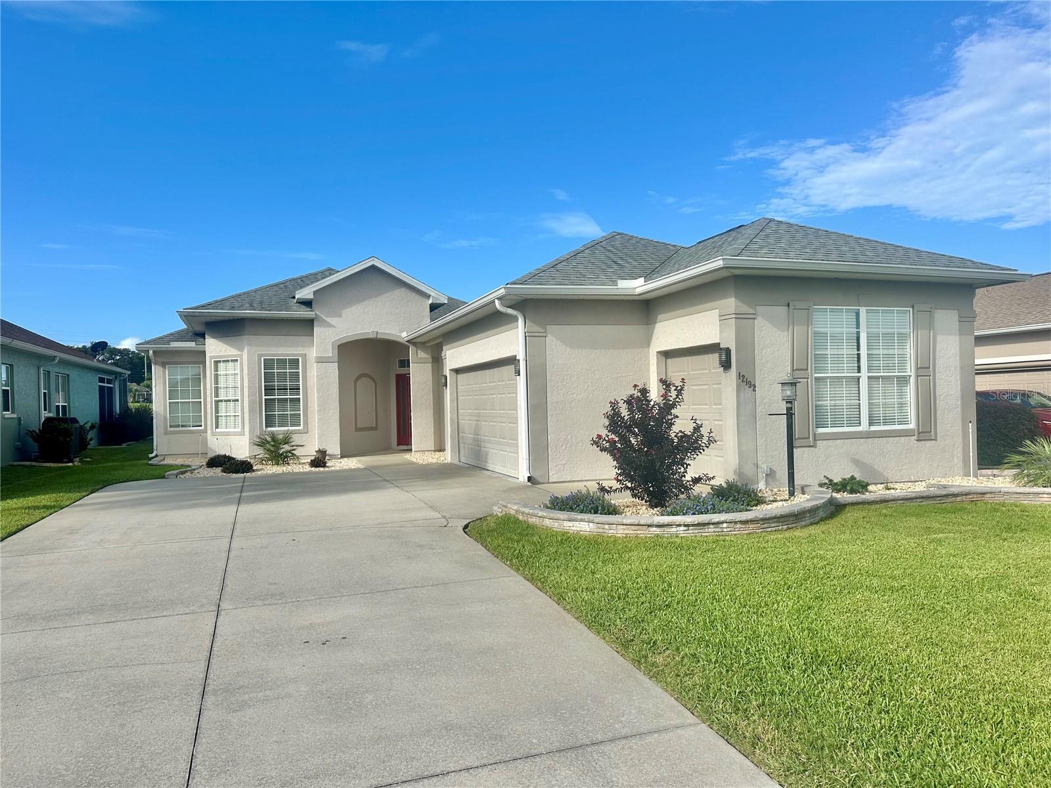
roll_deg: +1.4
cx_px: 526
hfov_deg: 71.6
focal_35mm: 24
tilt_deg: +0.1
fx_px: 729
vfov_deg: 56.8
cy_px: 394
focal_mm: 6.86
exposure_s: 1/4545
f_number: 1.78
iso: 80
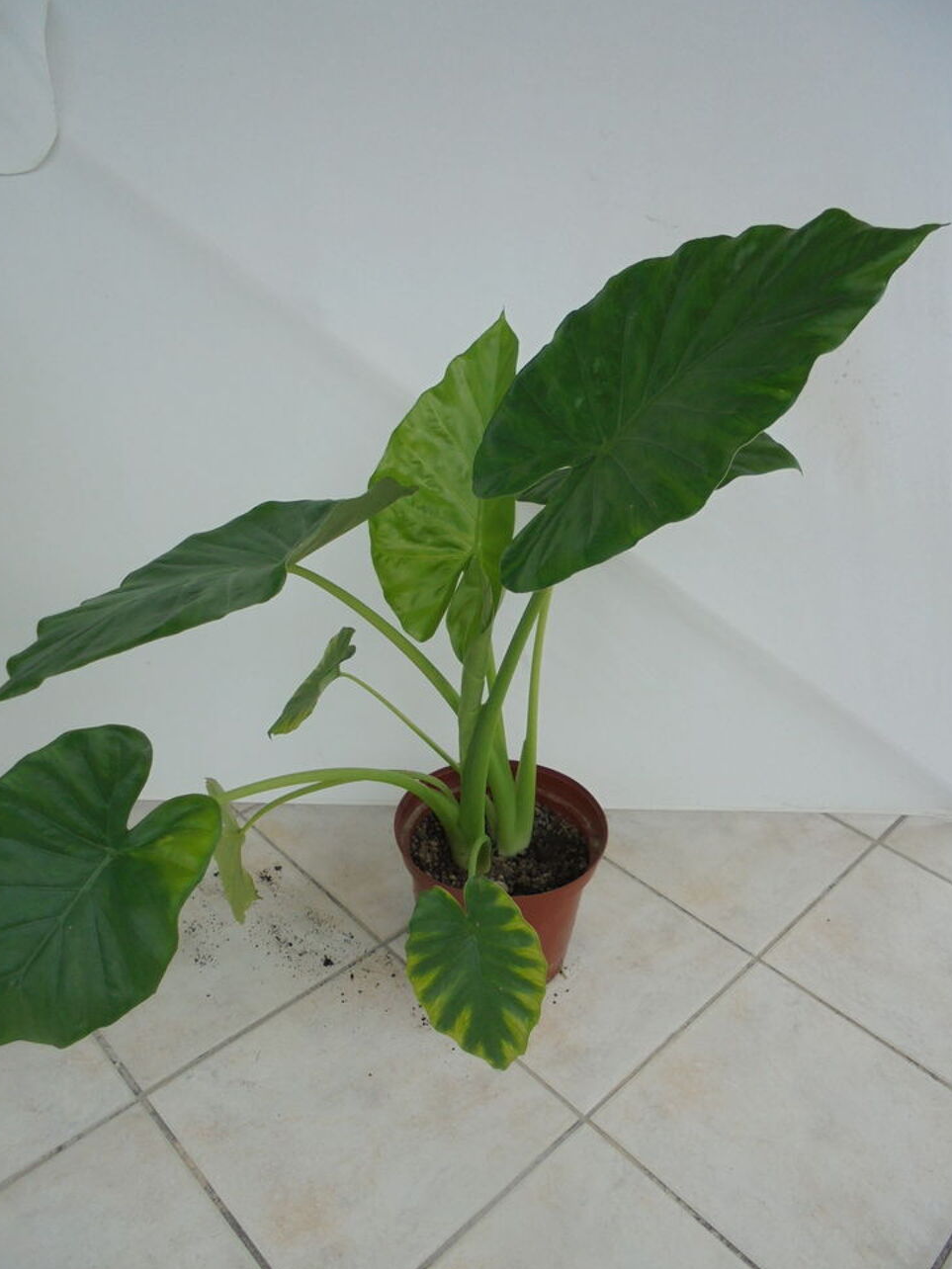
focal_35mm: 27
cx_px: 471
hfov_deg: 51.4
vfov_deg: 65.3
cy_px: 642
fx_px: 990
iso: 100
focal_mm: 4.6
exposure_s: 1/500
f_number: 3.5
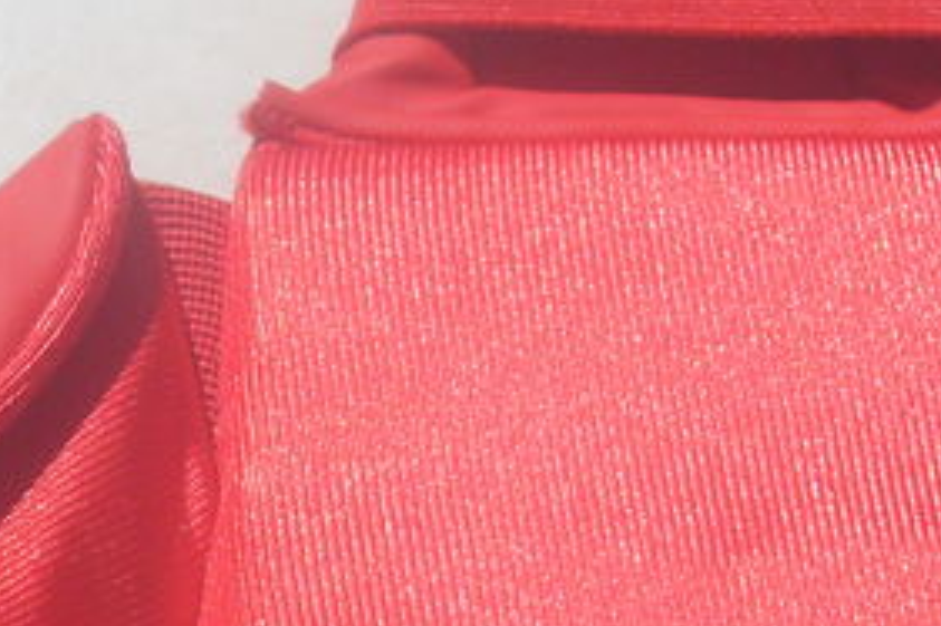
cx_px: -10
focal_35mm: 137
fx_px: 3579
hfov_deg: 14.7
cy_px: 817
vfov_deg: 9.8
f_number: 8.9
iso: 80
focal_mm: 6.3
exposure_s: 1/250
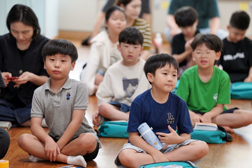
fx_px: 1295
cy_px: 84
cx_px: 126
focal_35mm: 185
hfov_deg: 11.1
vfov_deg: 7.4
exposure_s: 1/200
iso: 3200
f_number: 4
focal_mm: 185
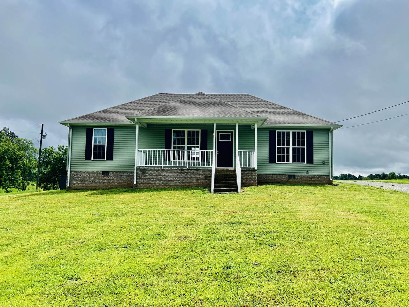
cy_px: 154
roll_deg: -0.5
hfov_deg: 67.3
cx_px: 204
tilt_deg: +3.9
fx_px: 307
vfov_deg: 53.1
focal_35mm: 26
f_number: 1.5
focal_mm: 5.7
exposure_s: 1/8696
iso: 50
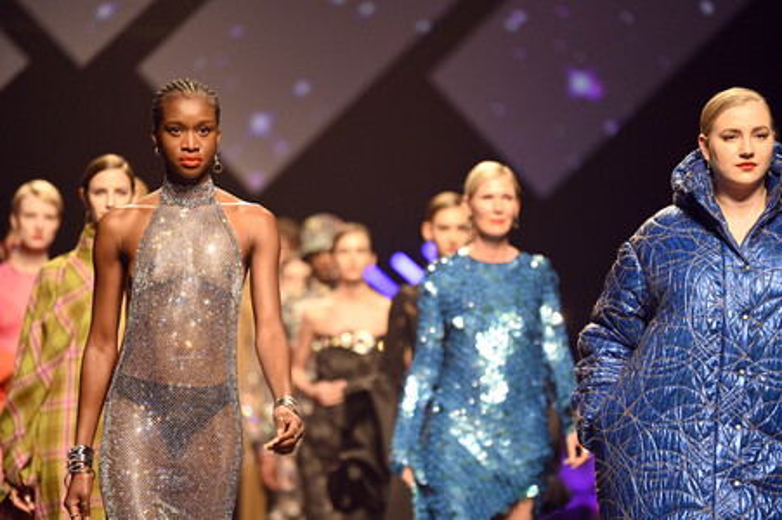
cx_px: 391
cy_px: 260
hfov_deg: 10.3
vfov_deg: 6.9
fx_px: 4341
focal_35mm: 200
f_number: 3.2
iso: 5000
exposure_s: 1/1250
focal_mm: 200
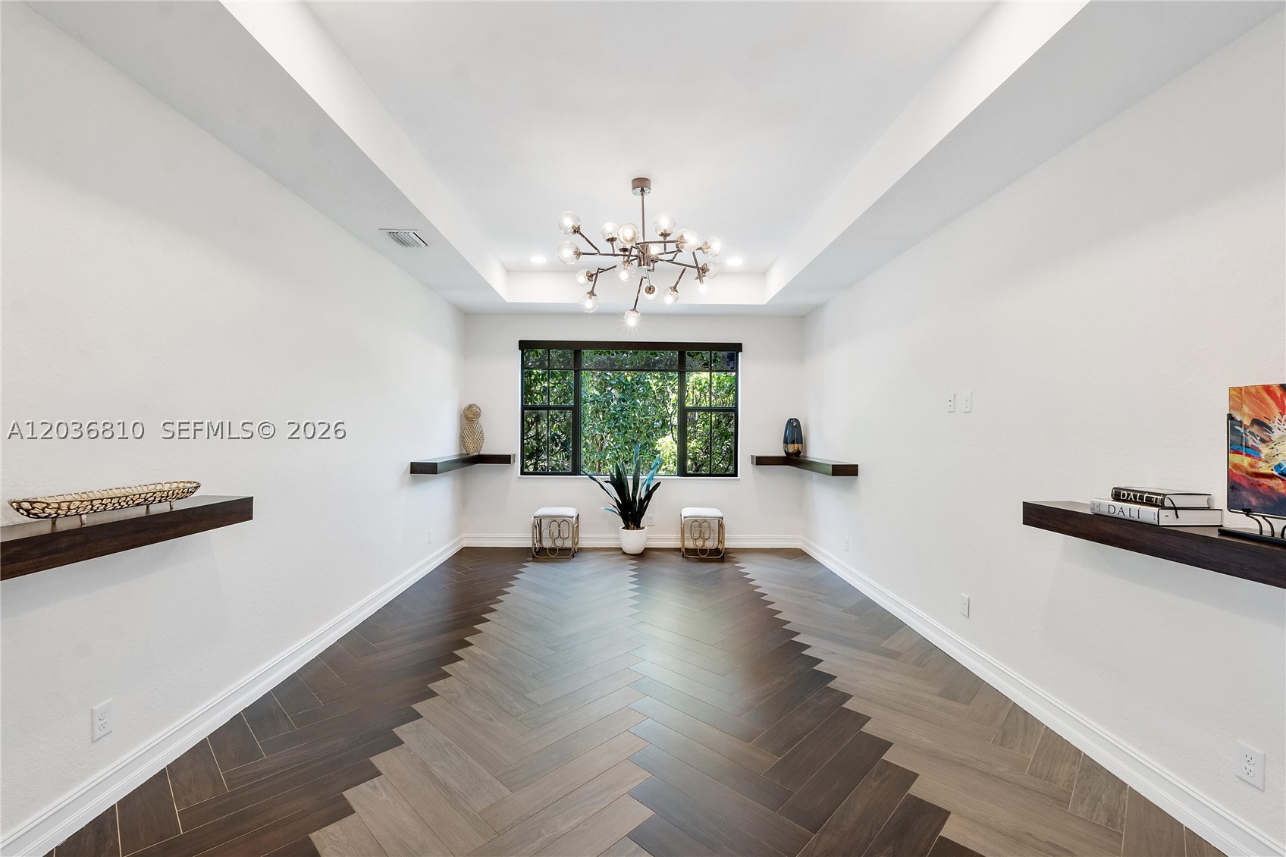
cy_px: 428
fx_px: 536
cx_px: 643
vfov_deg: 77.3
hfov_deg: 100.4
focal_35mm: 15
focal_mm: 10
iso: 160
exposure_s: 1/5
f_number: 11
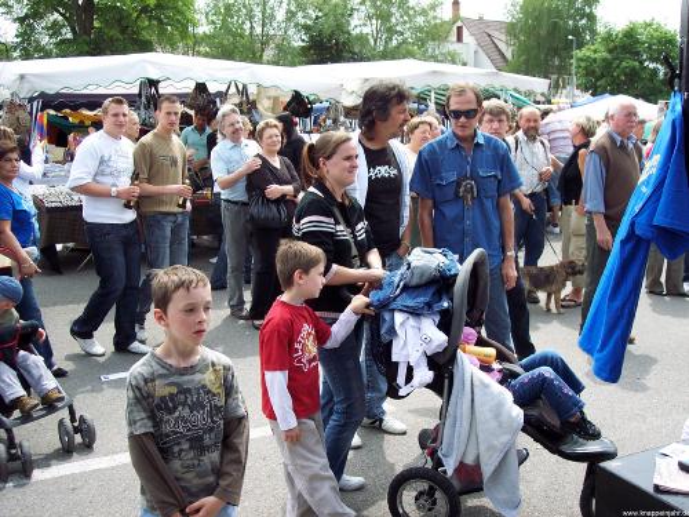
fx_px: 776
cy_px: 258
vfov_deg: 36.8
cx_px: 344
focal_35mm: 39
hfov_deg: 47.9
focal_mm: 8
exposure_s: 1/350
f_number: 3.4
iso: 100
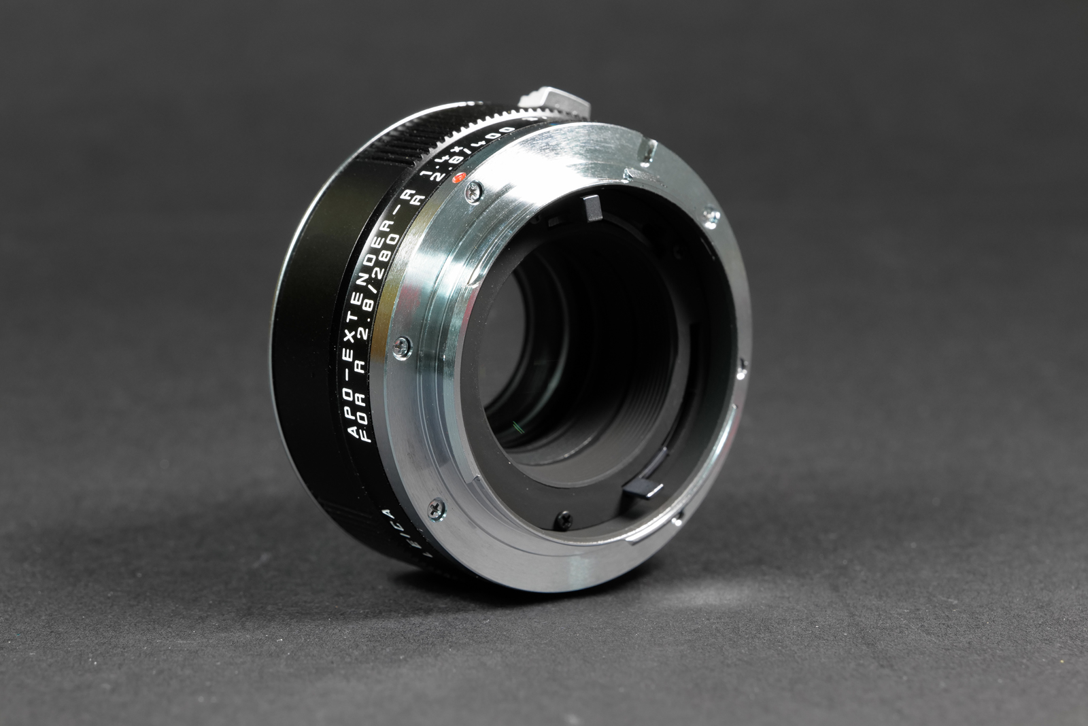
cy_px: 363
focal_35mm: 90
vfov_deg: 15.2
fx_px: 2721
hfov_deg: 22.6
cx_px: 544
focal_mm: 90
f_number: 14
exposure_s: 1/1.67
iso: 800
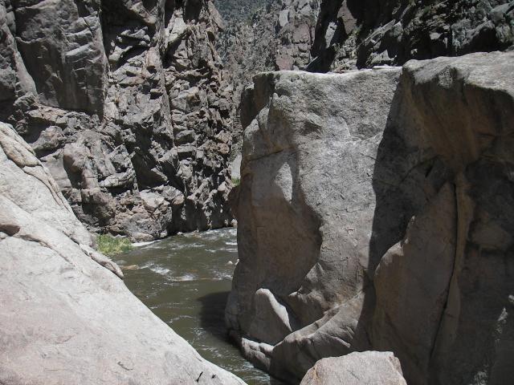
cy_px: 192
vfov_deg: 37.7
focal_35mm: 38
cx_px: 257
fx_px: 564
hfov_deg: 49.0
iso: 50
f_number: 3.3
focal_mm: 6.3
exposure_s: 1/640
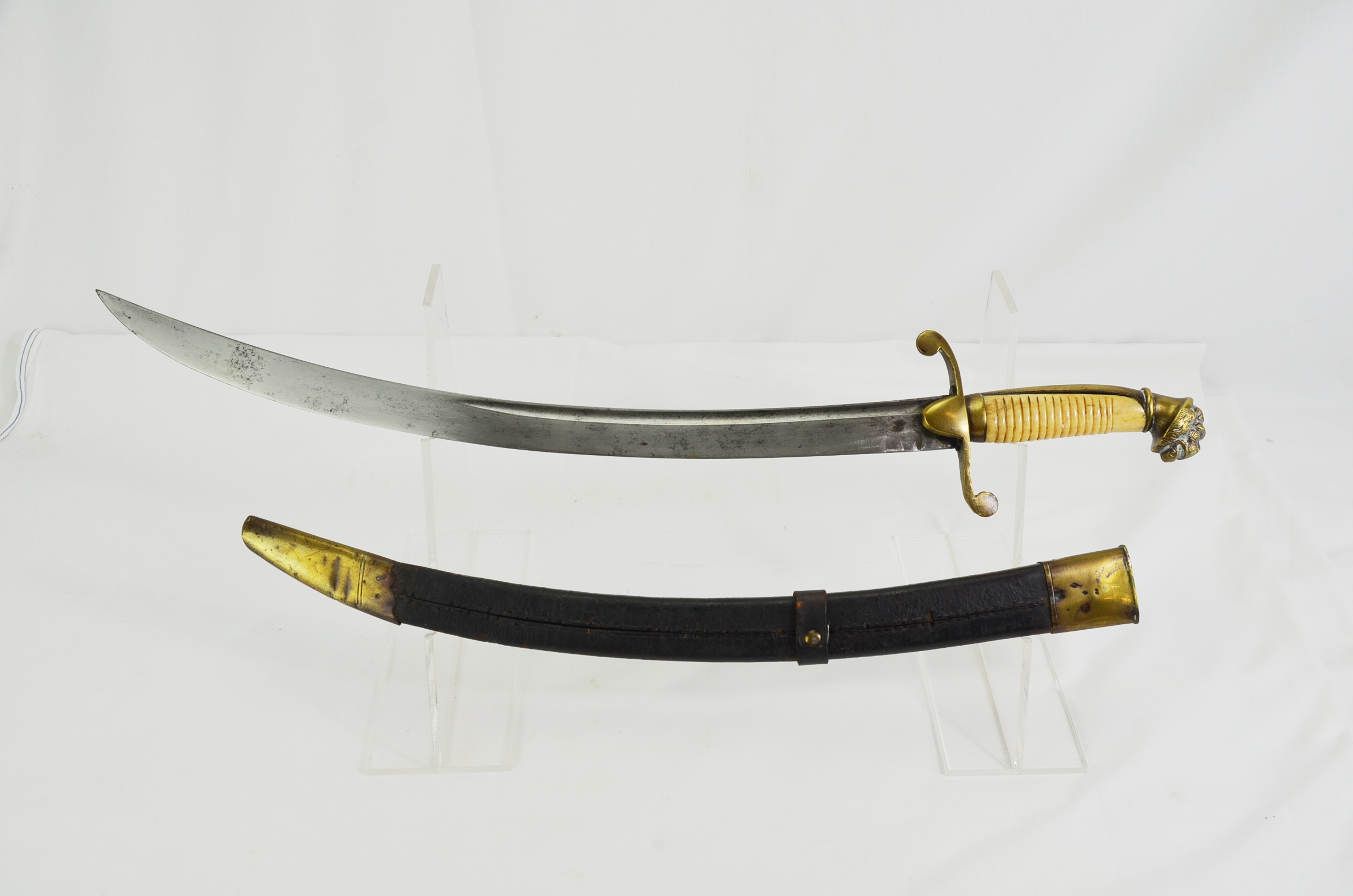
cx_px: 676
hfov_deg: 53.2
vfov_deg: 36.7
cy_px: 448
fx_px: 1350
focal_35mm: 36
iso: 200
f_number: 6.3
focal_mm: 24
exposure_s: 1/160
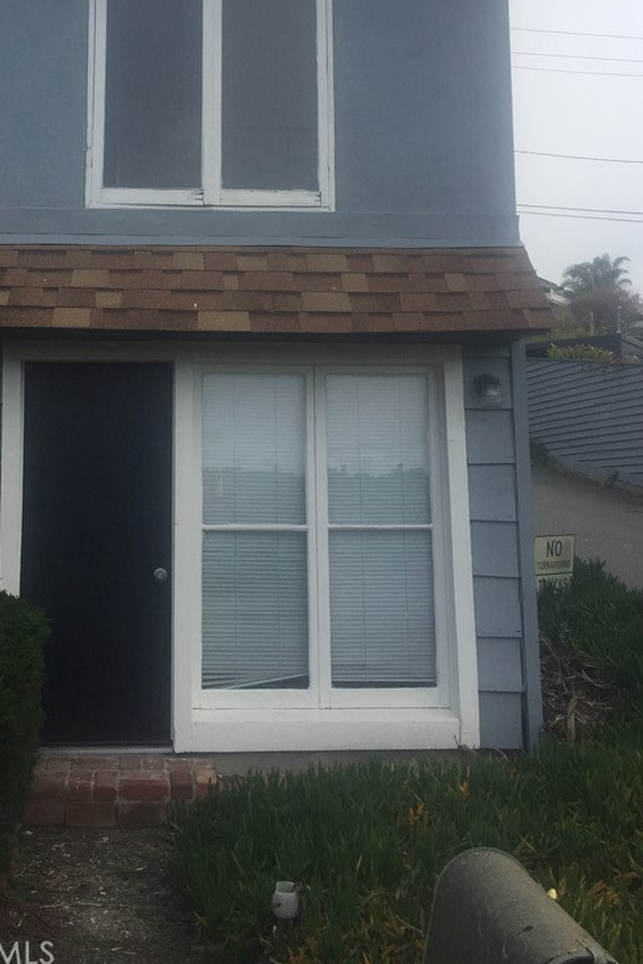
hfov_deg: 31.6
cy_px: 300
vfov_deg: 45.5
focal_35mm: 42
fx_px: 1125
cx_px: 202
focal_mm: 4.15
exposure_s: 1/1980
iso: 32
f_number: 2.2
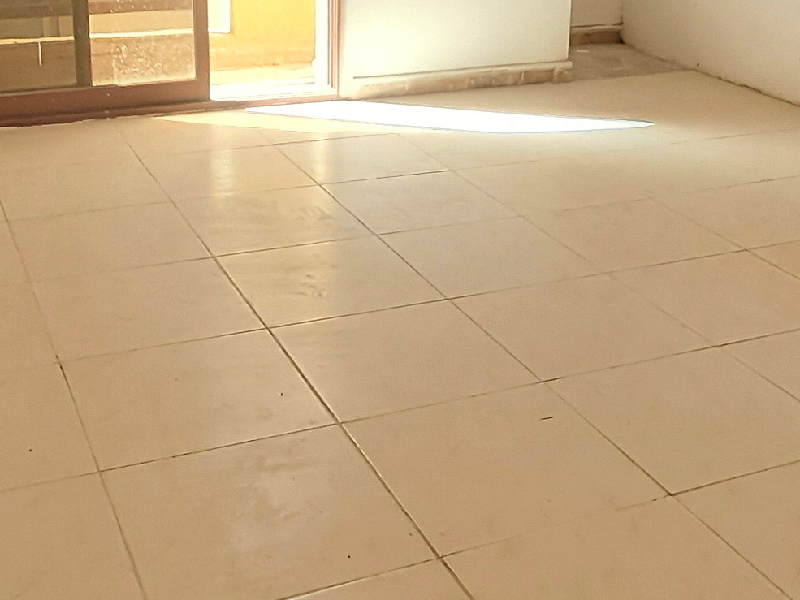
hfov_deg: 36.1
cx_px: 446
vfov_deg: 27.0
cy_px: 124
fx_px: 1225
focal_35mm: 53
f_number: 2.2
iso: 50
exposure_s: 1/100
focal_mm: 1.64
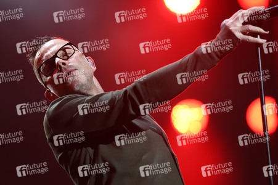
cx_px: 139
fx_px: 1543
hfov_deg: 10.3
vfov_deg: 6.9
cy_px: 92
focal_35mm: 200
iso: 1600
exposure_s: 1/500
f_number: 4
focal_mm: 200
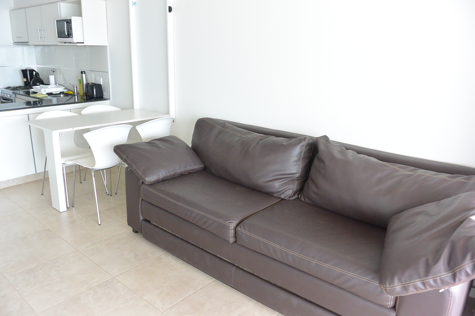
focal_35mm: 27
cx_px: 238
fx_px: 356
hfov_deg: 67.4
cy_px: 158
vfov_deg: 47.9
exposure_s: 1/80
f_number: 3.5
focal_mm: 10
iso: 400
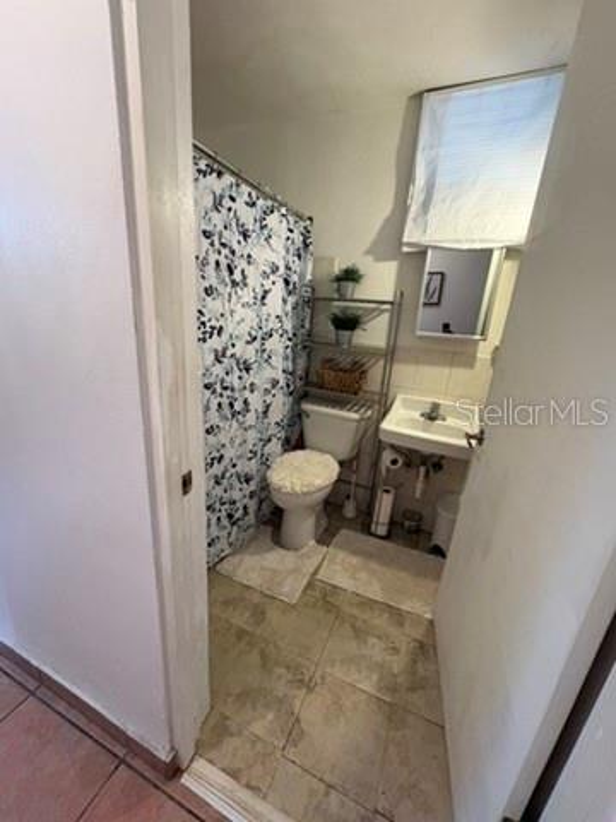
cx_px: 308
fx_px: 332
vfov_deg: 102.1
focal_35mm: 14
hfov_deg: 85.7
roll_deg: -4.5
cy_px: 411
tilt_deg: -16.0
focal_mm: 2.22
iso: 500
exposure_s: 1/60
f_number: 2.2
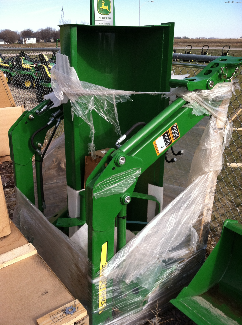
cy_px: 162
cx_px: 121
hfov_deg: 40.6
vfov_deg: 52.7
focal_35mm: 35
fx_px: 327
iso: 80
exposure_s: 1/682
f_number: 2.8
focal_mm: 3.85
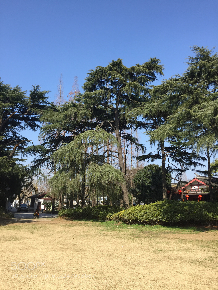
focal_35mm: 29
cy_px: 145
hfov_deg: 48.2
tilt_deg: +13.2
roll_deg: -0.4
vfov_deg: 61.7
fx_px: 244
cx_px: 109
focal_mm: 4.15
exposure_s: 1/1014
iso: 32
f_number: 2.2
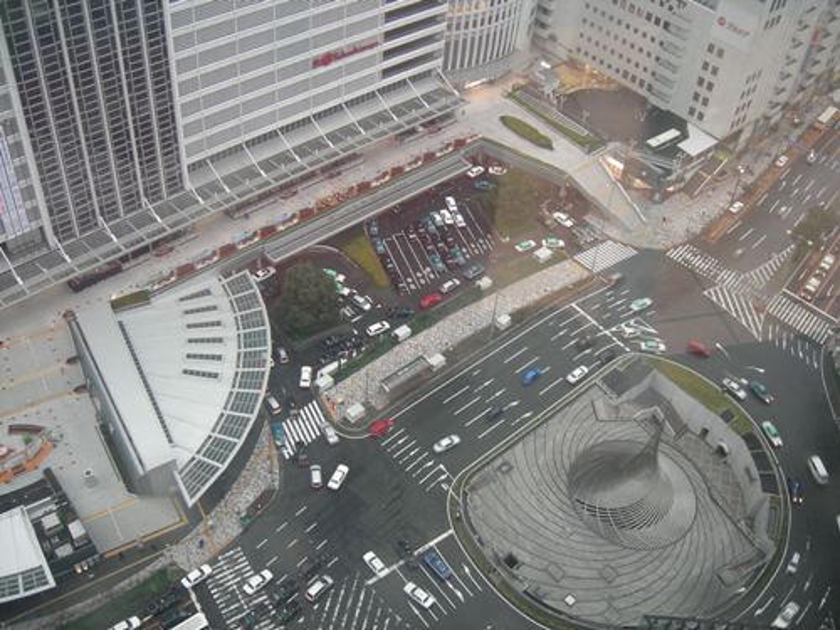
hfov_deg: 51.4
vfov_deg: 39.7
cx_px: 420
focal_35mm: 36
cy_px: 315
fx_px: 874
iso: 64
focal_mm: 7.5
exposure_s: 1/8.4
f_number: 2.7
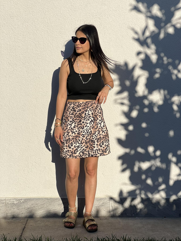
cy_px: 120
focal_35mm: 77
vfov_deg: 25.3
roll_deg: +0.2
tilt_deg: -5.1
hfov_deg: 19.1
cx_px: 90
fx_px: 537
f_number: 2.8
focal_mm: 9
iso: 32
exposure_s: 1/791
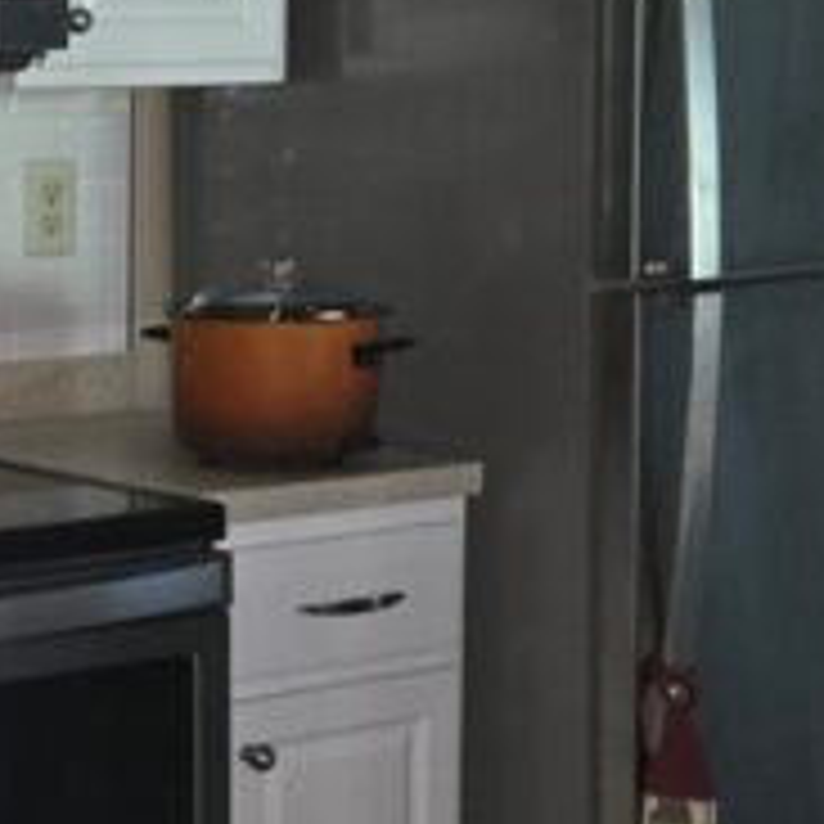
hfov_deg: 18.1
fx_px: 2397
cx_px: -270
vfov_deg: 19.5
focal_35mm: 89
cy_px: 455
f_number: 1.8
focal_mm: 5.4
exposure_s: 1/11
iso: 1000
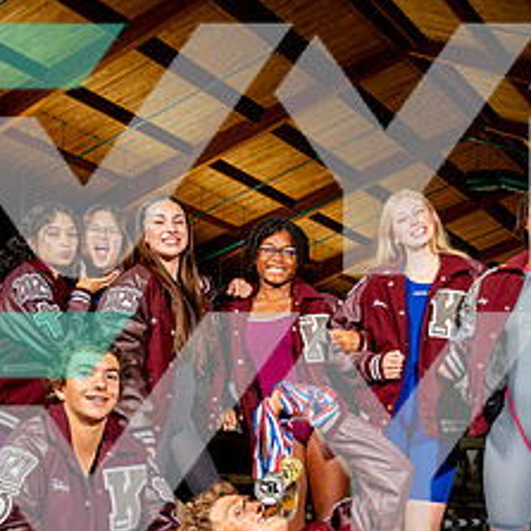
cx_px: 491
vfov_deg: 31.2
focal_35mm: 53
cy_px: 439
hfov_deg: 30.6
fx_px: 920
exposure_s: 1/125
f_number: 7.1
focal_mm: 24
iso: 400
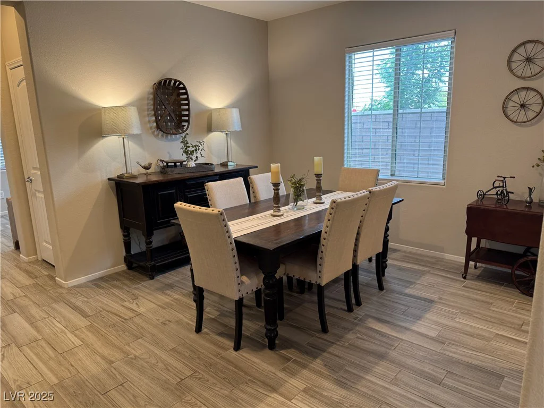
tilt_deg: -13.6
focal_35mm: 24
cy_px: 204
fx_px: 377
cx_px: 272
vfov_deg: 56.8
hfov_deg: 71.6
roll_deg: +1.6
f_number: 1.78
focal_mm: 6.76
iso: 160
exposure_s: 1/60
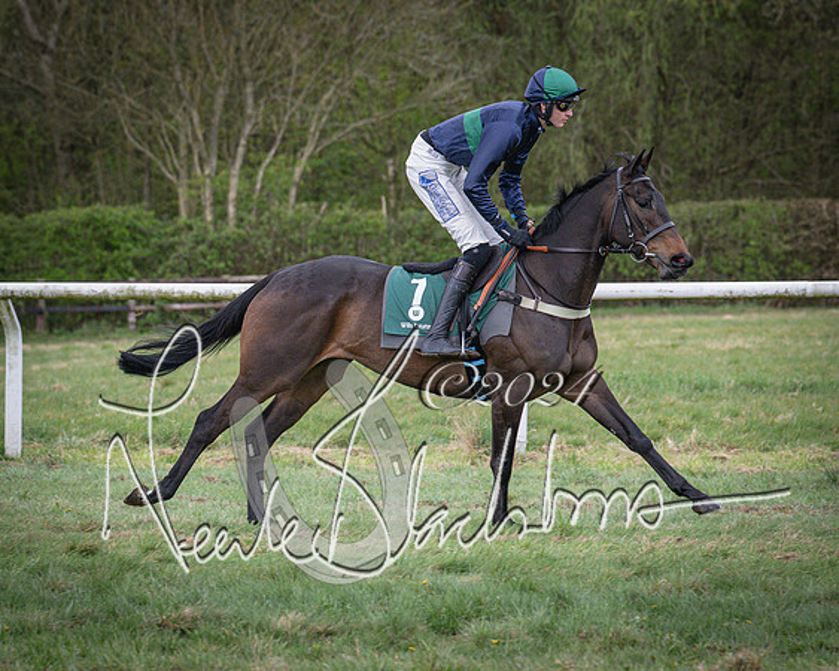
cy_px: 363
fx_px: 5349
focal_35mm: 215
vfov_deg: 7.2
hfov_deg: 9.0
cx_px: 380
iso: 1600
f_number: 4
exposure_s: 1/1000
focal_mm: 115
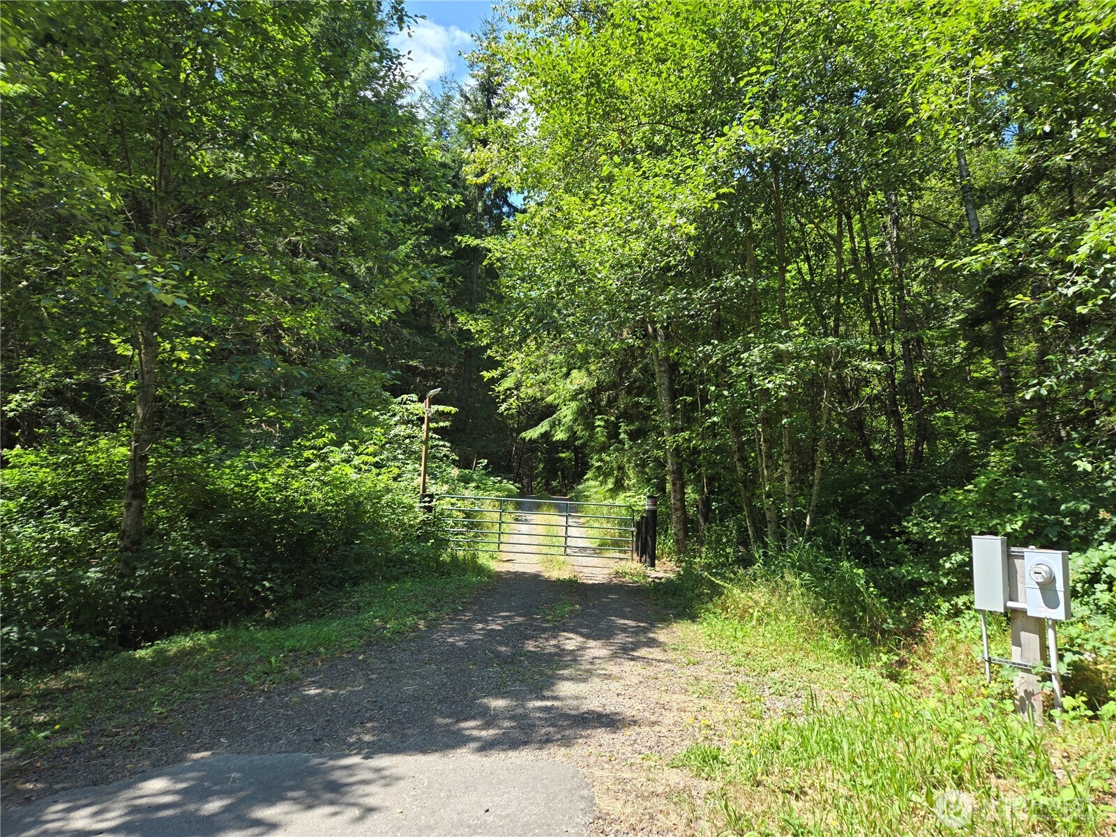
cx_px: 558
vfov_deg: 58.9
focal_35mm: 23
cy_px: 418
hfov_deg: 73.9
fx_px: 742
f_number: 1.8
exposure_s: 1/423
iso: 25
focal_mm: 5.4
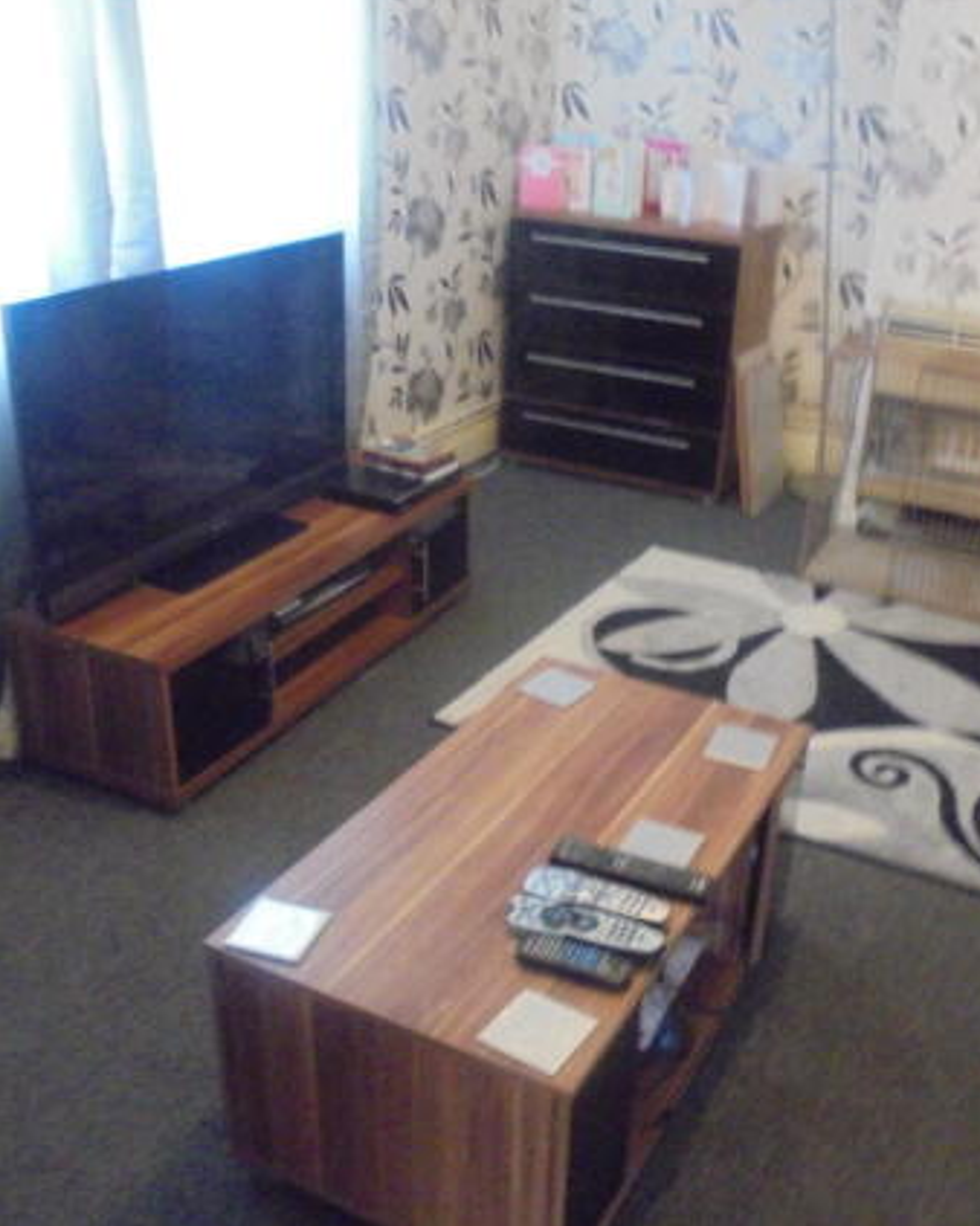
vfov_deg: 51.5
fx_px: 1270
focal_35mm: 35
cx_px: 607
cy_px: 596
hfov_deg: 41.9
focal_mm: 4.6
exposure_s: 1/8
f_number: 3.5
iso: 800
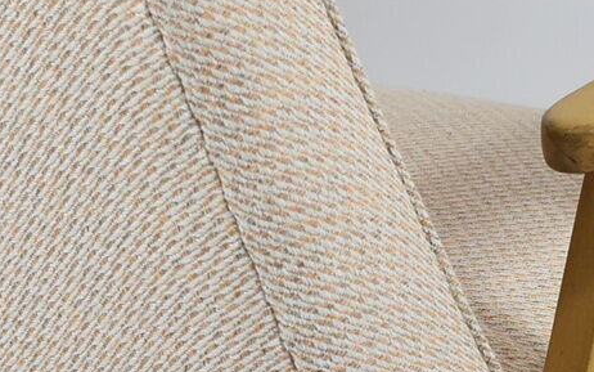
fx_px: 3433
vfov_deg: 6.1
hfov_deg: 9.9
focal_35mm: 212
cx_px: 255
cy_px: 537
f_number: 4.5
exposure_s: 1/125
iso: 800
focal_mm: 32
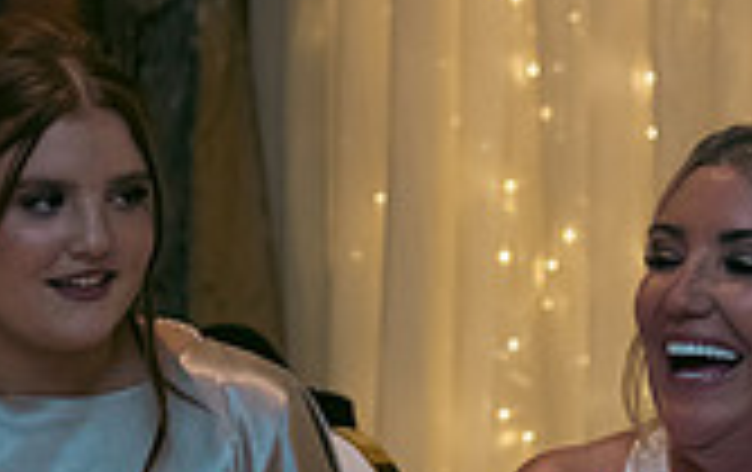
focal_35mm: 212
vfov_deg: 6.2
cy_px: 474
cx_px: 851
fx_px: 4352
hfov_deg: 9.8
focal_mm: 60
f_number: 3.5
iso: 800
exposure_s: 1/160
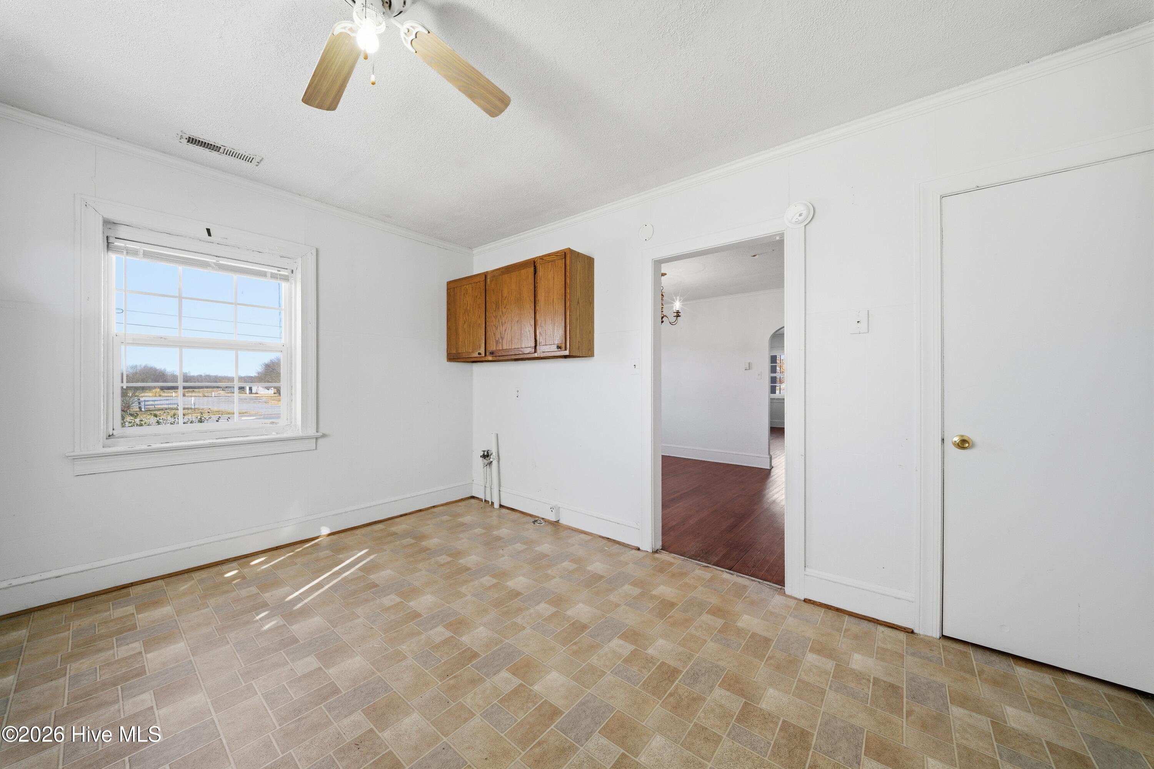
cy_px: 384
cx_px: 577
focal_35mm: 12
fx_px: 385
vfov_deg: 90.0
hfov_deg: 112.6
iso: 250
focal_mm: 12
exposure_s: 1/160
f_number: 8
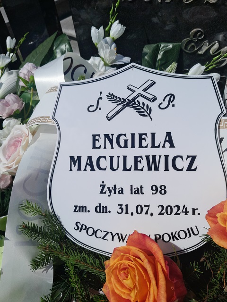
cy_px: 151
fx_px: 236
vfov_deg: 65.3
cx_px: 114
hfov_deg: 51.4
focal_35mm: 27
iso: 20
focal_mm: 4
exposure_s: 1/1825
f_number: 1.8
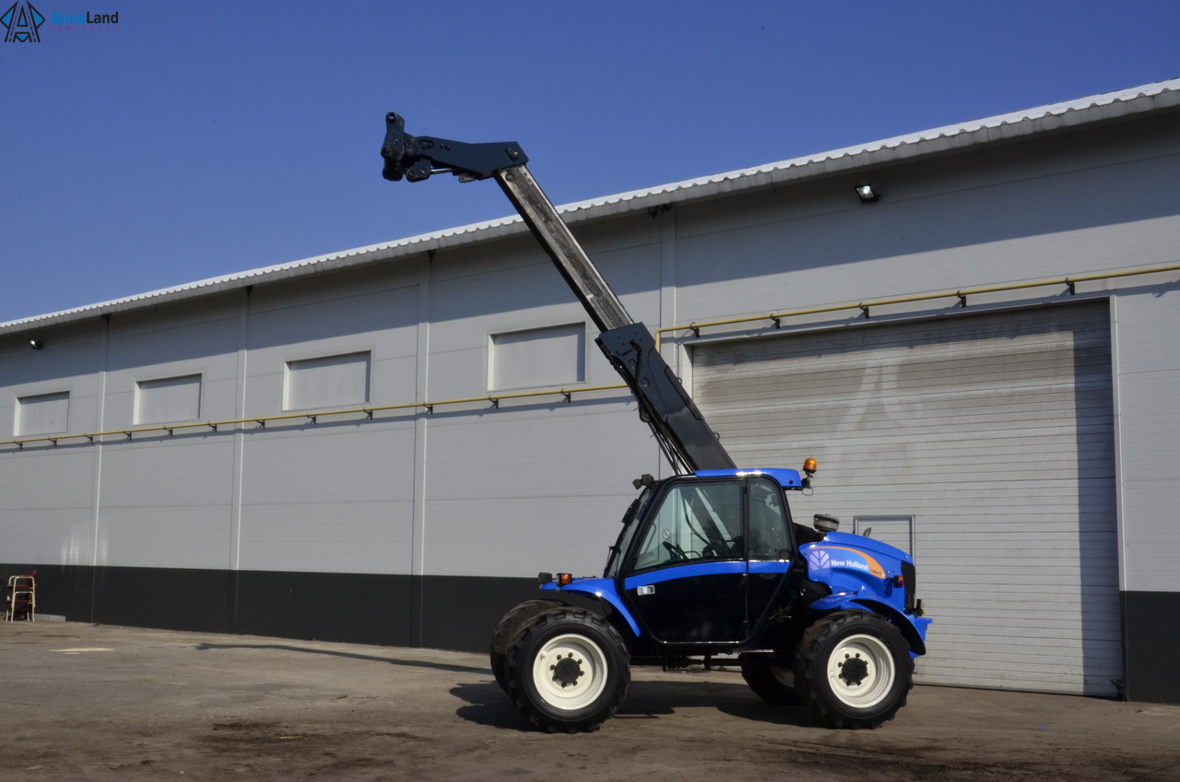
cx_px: 590
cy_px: 391
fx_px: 1276
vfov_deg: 34.1
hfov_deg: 49.6
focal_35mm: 39
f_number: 25
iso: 125
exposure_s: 1/60
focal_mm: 26
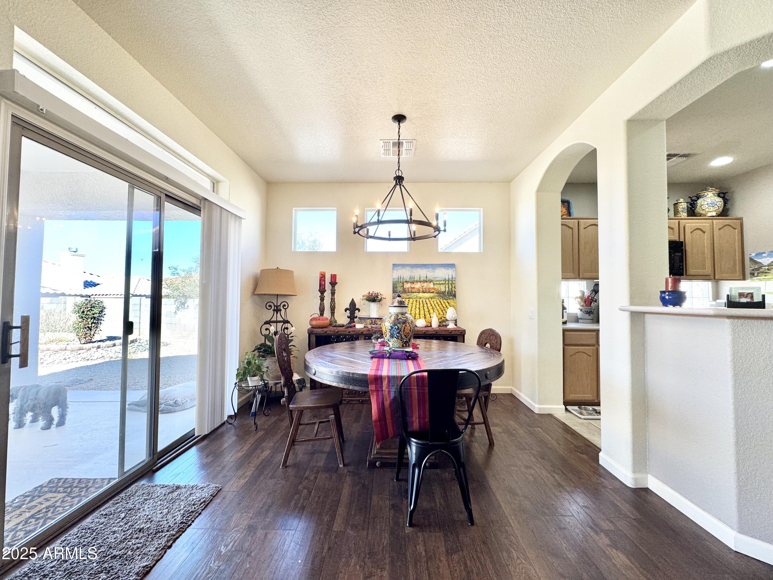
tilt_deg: +1.4
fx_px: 313
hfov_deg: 102.1
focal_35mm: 14
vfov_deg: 85.7
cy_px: 290
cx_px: 386
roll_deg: -0.8
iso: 125
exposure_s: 1/120
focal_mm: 2.22
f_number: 2.2
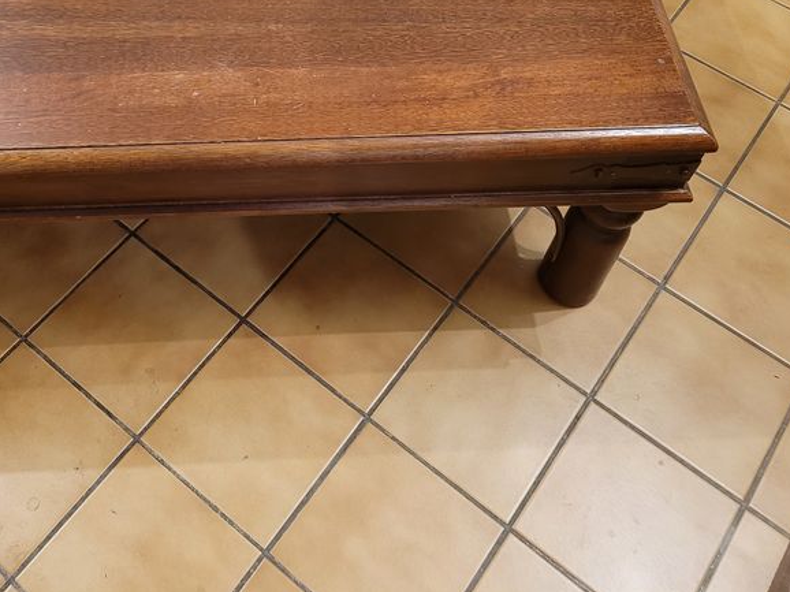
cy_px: 83
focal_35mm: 45
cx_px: 245
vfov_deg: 31.0
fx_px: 1027
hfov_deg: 41.4
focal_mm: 5.4
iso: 800
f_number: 1.8
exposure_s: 1/50
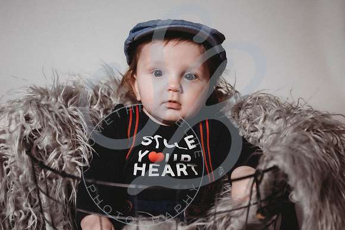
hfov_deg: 29.1
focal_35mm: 69
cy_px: 121
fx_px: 665
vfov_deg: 19.7
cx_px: 164
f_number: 2.8
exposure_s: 1/125
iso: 100
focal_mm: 55
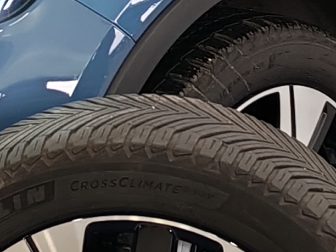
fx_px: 2145
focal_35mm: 221
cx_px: 181
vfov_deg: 6.7
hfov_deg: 9.0
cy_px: 44
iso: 160
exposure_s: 1/100
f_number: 1.9
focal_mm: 6.12
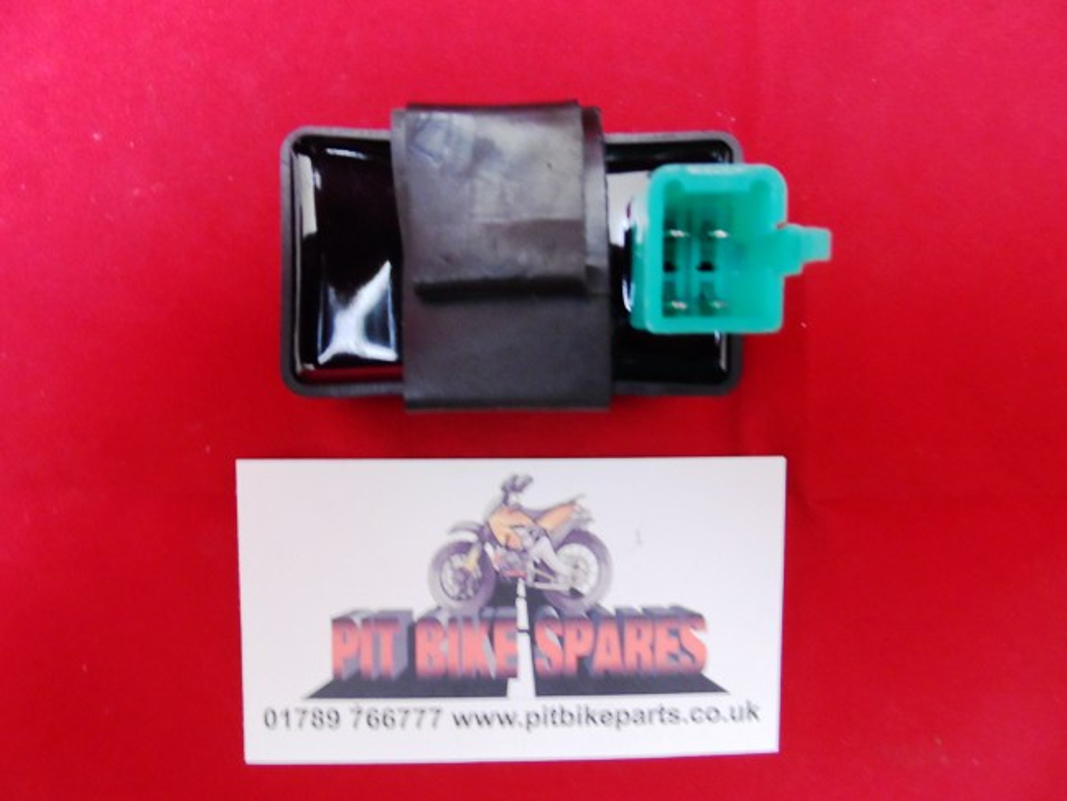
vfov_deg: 56.8
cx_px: 534
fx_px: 740
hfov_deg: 71.6
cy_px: 400
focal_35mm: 24
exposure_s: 1/6
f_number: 3.2
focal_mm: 4
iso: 400
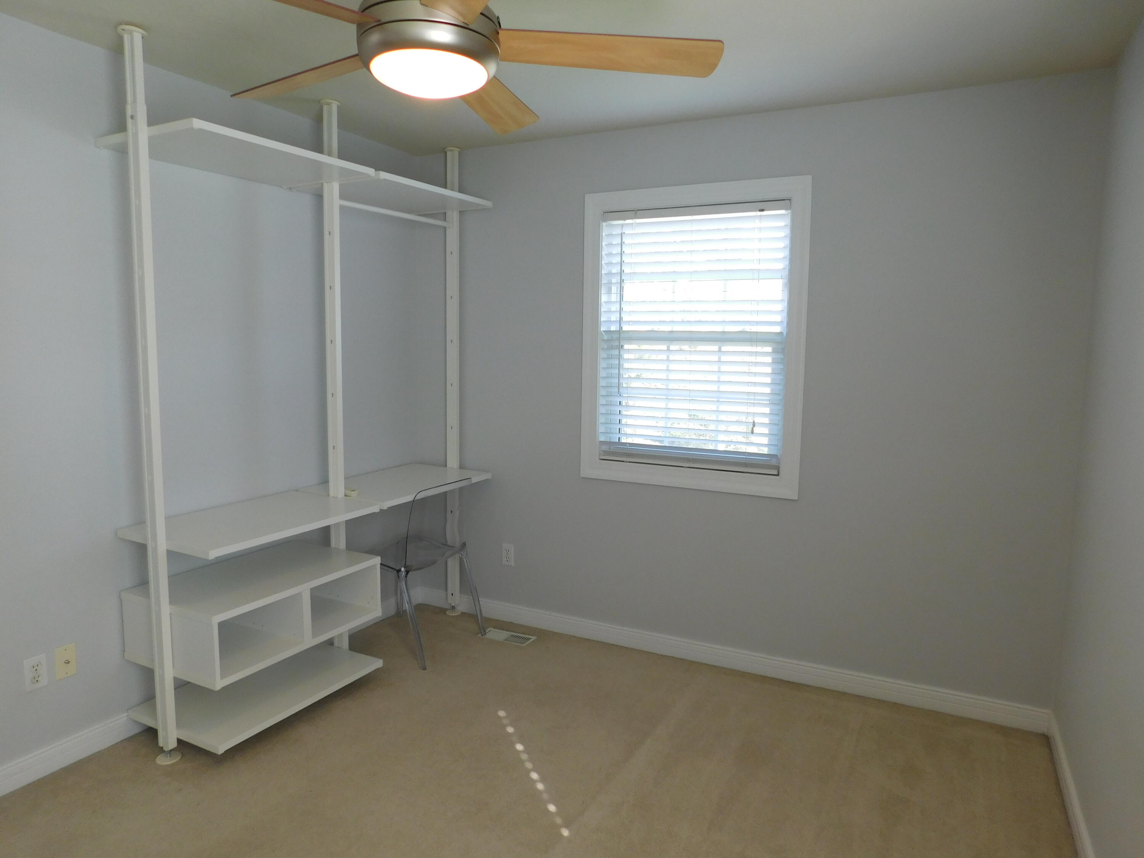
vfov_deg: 58.9
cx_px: 572
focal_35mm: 23
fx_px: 760
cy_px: 429
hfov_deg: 73.9
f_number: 3
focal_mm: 4
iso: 125
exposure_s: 1/50
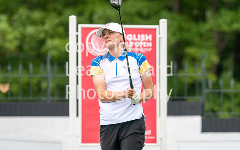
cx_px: 120
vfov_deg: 2.7
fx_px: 3185
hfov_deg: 4.3
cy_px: 73
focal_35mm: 487
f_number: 5
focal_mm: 300
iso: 400
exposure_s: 1/3200
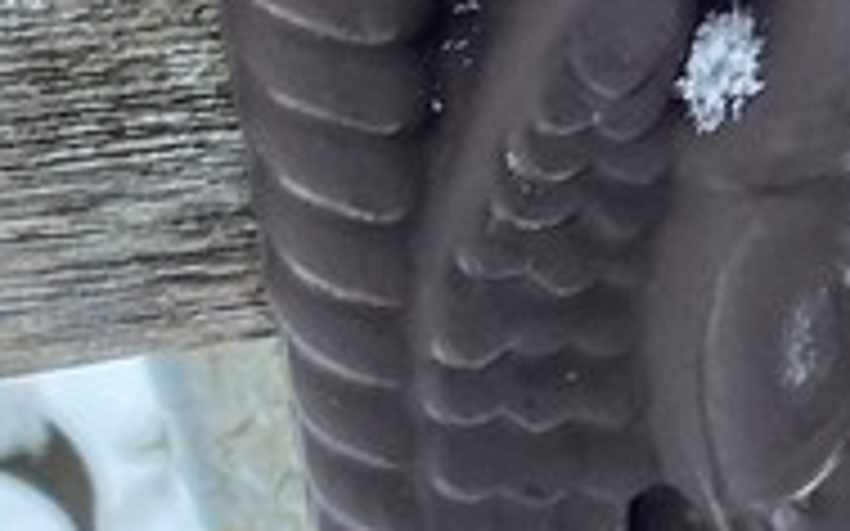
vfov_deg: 8.6
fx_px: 3451
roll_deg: -8.5
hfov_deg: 12.5
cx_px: 1673
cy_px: -284
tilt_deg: -32.0
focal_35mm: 149
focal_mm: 4.25
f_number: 1.8
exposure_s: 1/122
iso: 50
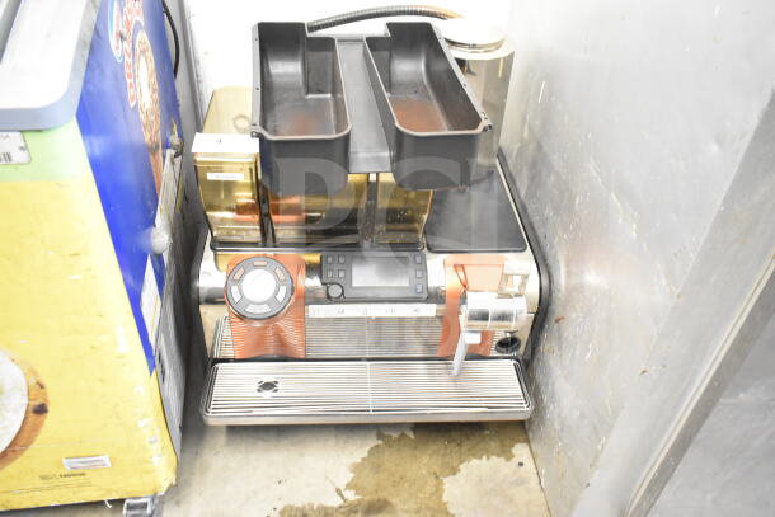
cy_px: 258
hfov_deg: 61.9
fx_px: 646
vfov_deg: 43.6
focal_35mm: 30
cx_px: 388
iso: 3600
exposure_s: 1/30
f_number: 3.8
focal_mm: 20
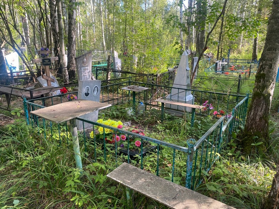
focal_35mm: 26
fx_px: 210
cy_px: 104
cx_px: 140
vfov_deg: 53.1
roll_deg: +0.3
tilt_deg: -12.5
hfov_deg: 67.3
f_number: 1.8
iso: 64
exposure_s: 1/122
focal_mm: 4.25
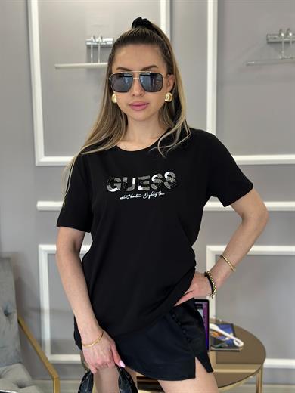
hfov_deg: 30.3
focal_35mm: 48
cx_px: 148
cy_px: 196
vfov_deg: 39.7
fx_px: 545
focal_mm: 6.86
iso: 125
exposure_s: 1/65
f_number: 1.78
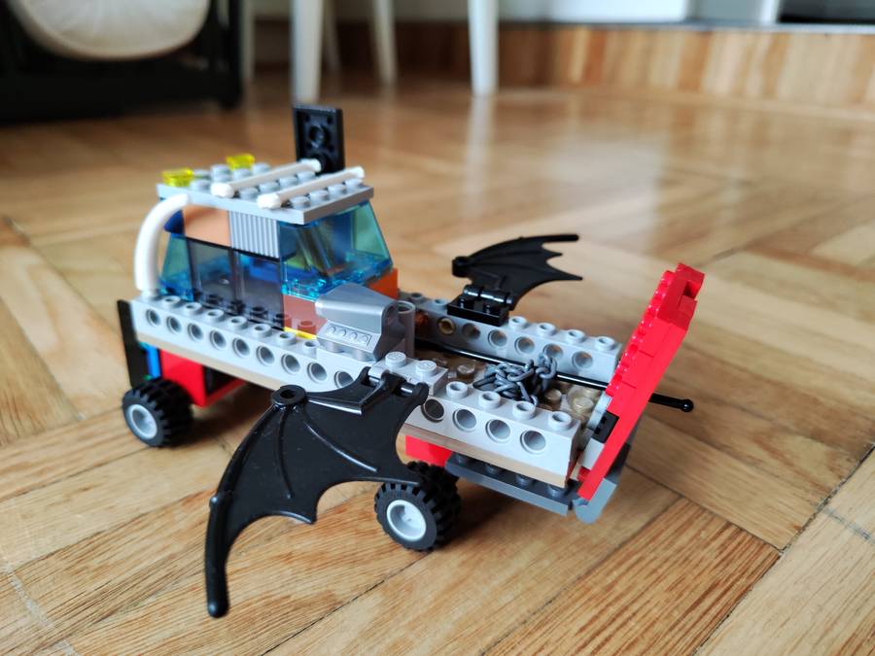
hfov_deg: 71.6
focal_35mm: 24
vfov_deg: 56.8
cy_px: 328
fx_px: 607
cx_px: 438
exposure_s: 1/50
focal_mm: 5.59
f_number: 1.88
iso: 371
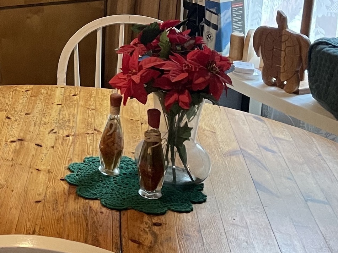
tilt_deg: -9.5
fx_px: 820
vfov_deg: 16.9
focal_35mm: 84
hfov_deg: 21.0
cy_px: -40
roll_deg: -1.1
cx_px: -108
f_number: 1.6
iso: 250
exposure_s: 1/60
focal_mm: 4.2
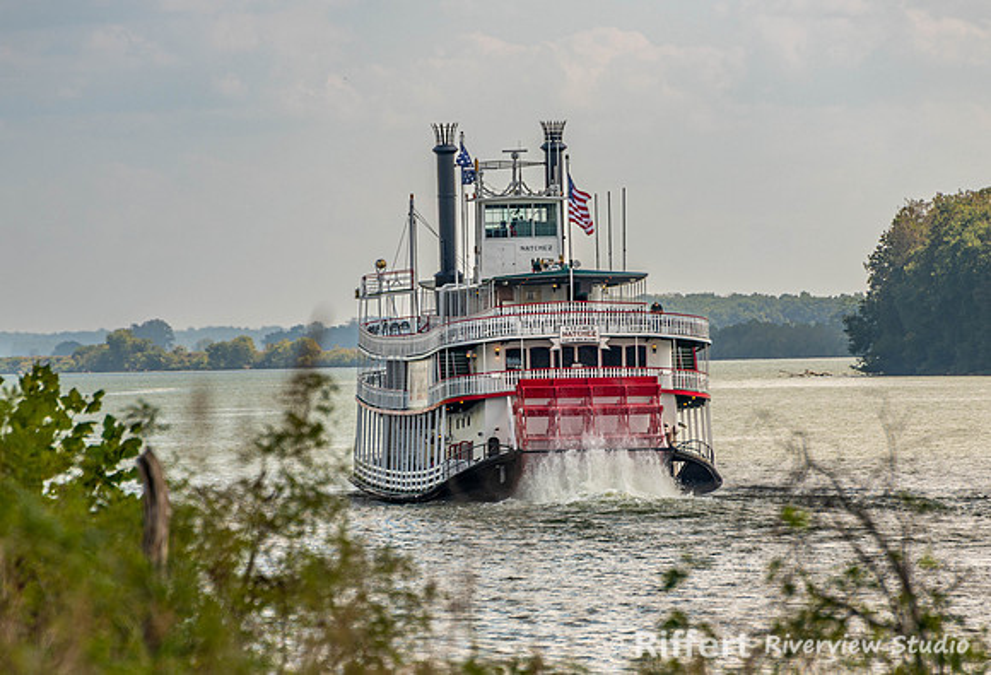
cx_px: 469
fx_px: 12992
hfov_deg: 4.4
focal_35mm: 469
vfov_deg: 3.0
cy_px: 333
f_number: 8
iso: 64
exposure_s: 1/200
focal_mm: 300
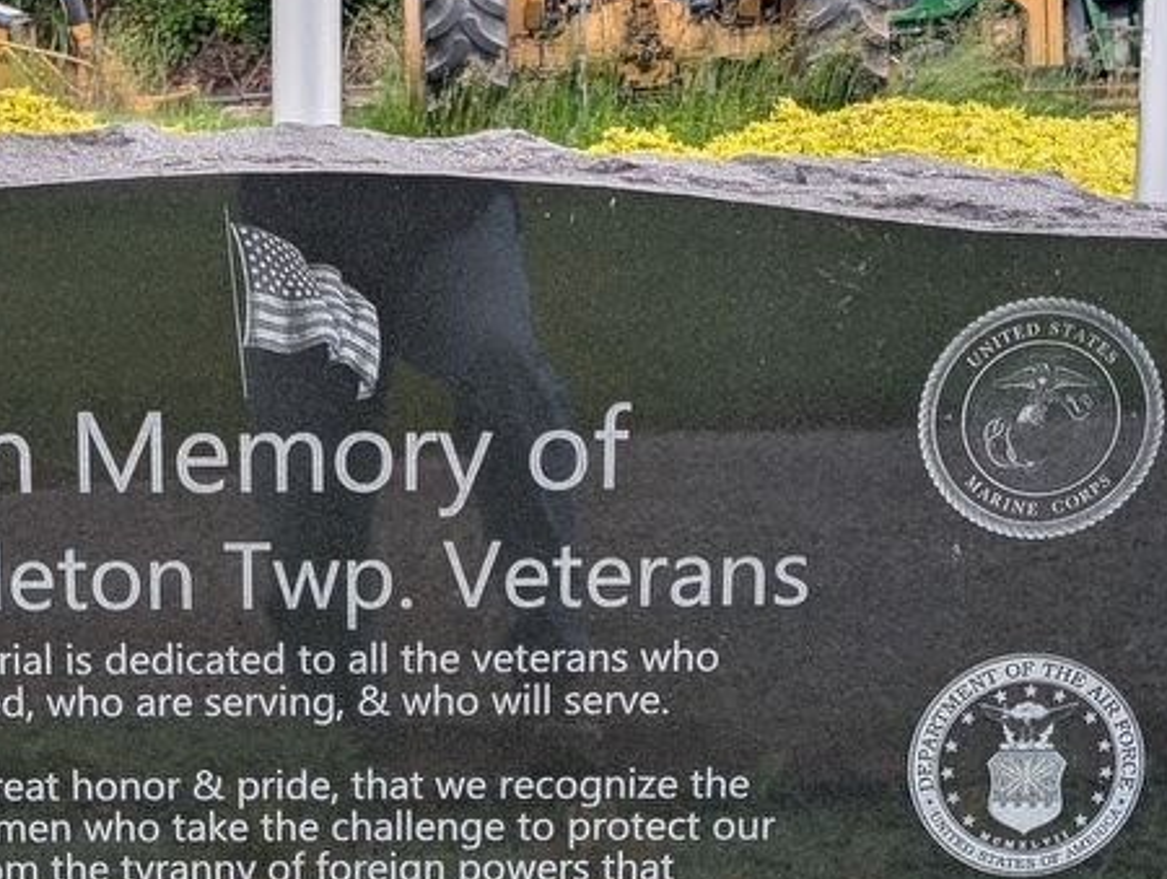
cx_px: 258
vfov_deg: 16.8
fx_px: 2938
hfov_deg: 22.2
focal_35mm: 87
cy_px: 742
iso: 19
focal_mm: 6.9
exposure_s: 1/241
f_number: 1.68
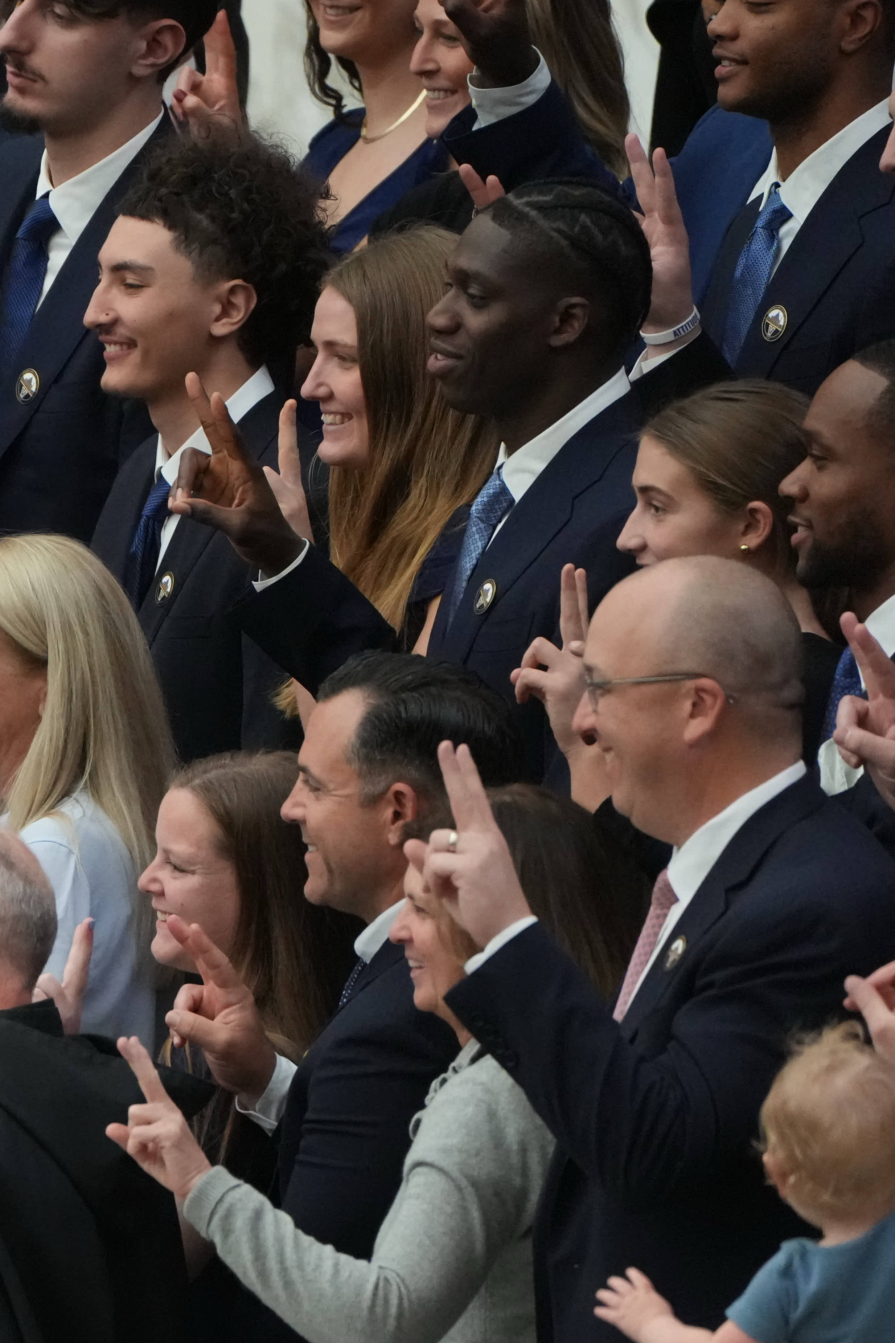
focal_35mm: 934
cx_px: -459
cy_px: 971
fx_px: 34824
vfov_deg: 2.2
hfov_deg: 1.5
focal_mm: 400
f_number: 5.6
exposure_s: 1/320
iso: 6400
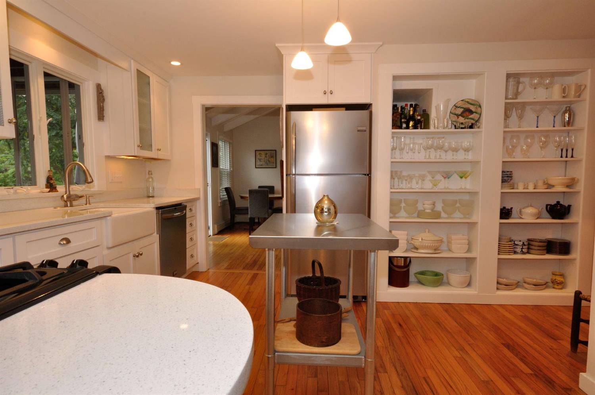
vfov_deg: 63.0
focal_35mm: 20
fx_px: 322
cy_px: 198
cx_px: 298
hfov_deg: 85.5
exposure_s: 1/3
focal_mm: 13
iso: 400
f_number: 18
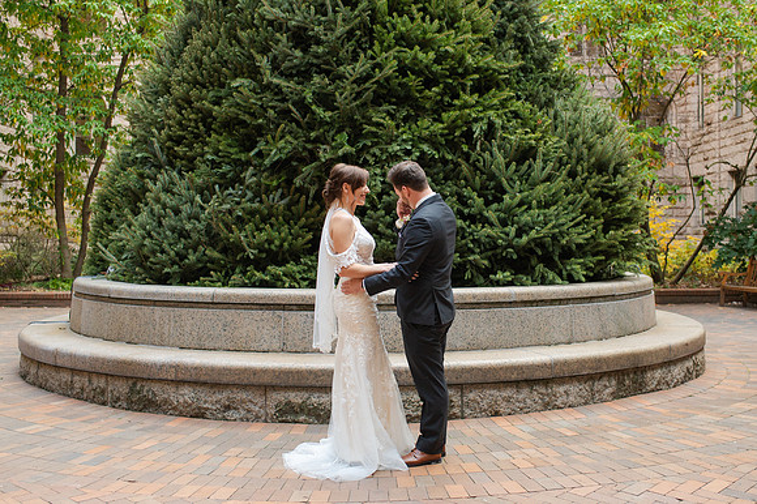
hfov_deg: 47.5
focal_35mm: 41
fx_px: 858
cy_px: 252
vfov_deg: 32.7
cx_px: 418
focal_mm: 35
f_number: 3.5
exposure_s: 1/320
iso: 1000
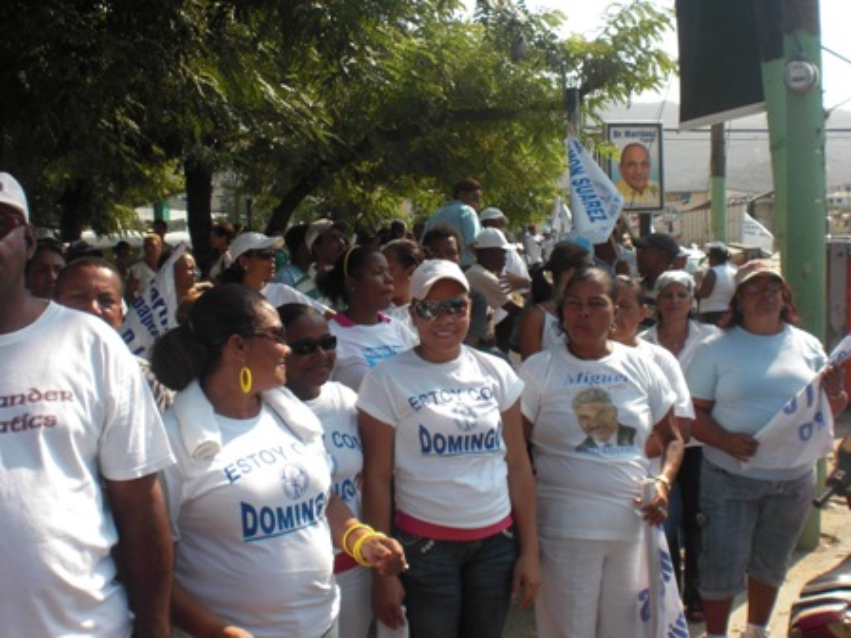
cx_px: 426
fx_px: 934
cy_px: 319
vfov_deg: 37.7
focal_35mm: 38
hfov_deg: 49.0
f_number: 5.6
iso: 64
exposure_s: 1/250
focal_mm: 6.3
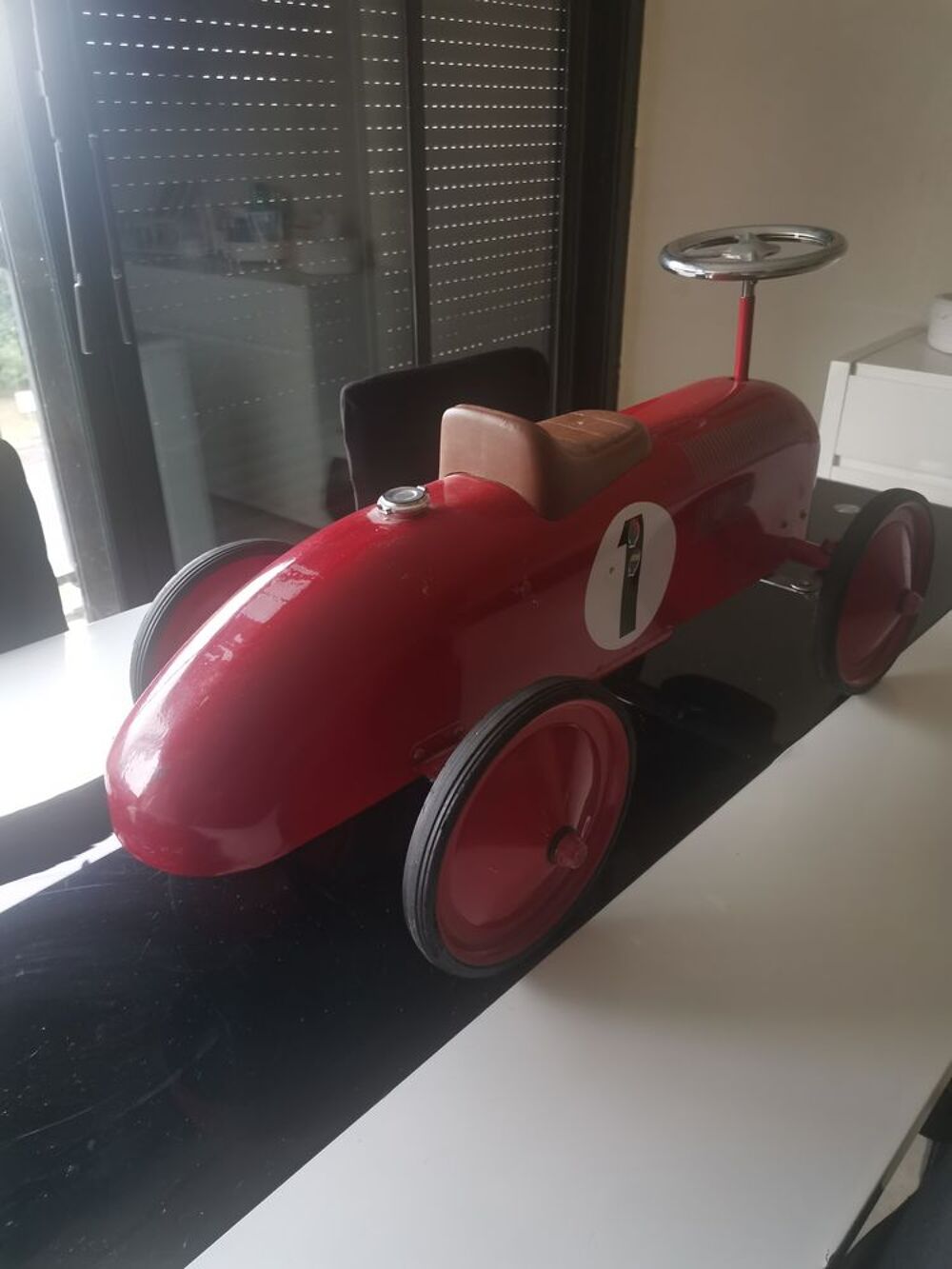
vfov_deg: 67.3
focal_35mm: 26
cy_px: 634
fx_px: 953
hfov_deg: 53.1
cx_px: 476
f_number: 1.8
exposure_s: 1/50
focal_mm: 4.75
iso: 320
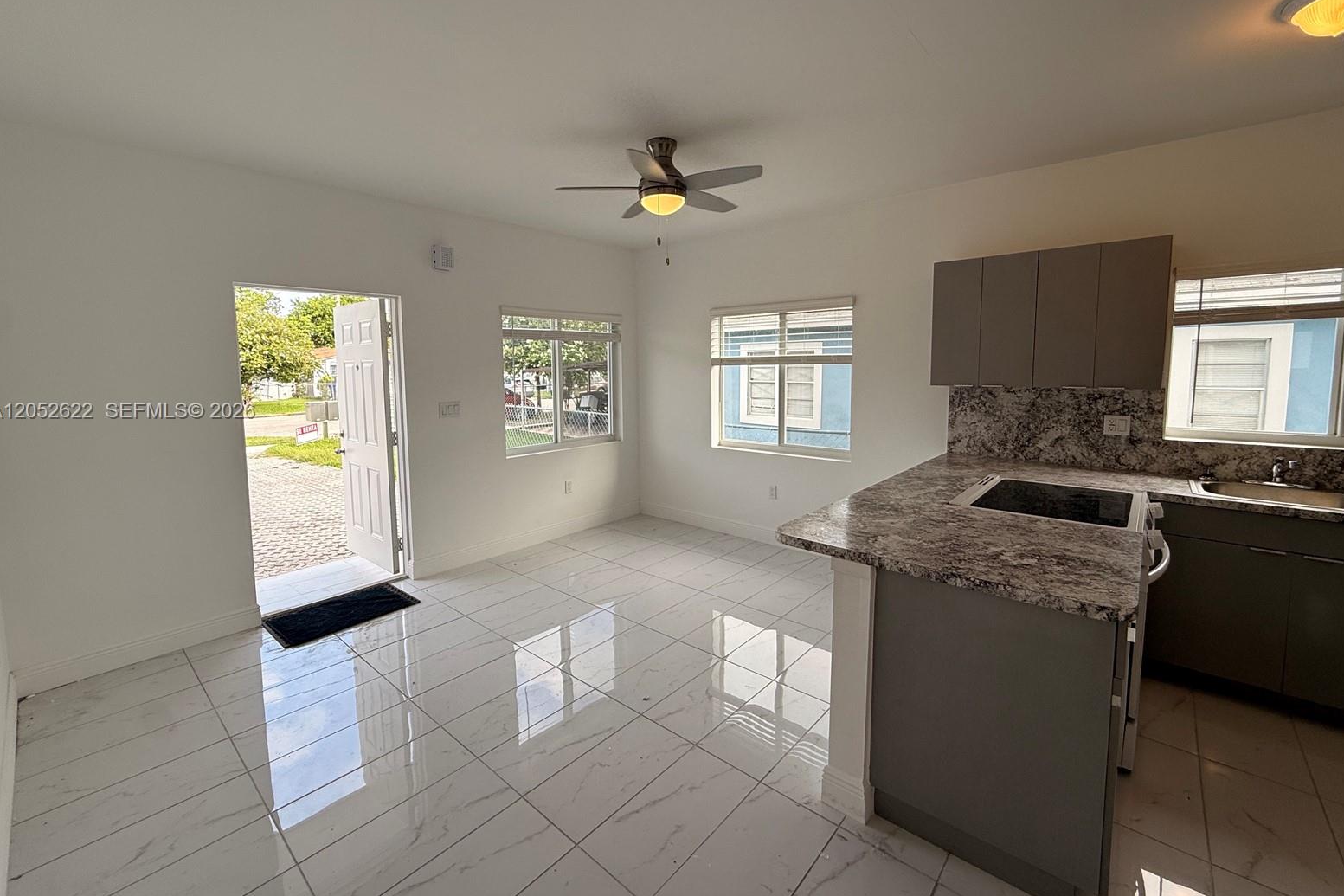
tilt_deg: -4.5
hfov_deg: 100.4
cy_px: 412
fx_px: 560
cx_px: 678
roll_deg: +0.4
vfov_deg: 77.2
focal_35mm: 15
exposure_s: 1/219
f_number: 2.2
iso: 50
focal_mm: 2.22
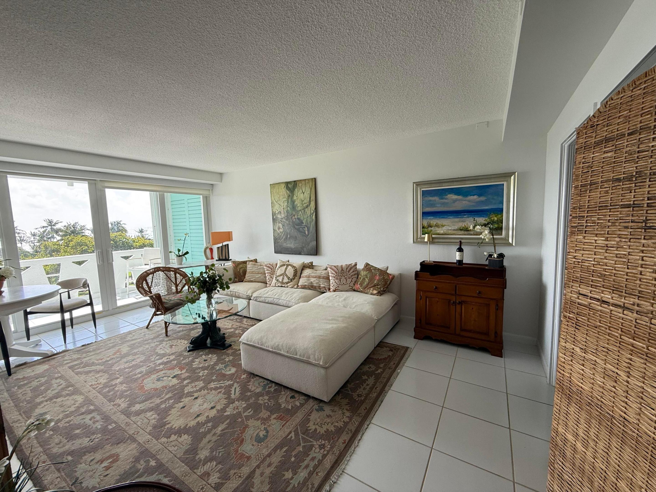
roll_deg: +1.3
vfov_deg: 85.7
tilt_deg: -5.8
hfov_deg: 102.1
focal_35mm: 14
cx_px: 328
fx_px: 265
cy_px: 246
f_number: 2.2
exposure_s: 1/99
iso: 50
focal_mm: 2.22
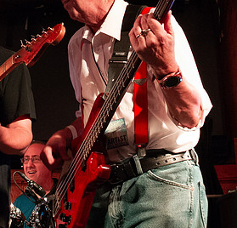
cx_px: 36
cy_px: 48
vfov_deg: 22.9
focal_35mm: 73
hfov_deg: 23.6
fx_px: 554
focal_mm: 24
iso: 6400
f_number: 6.3
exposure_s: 1/50
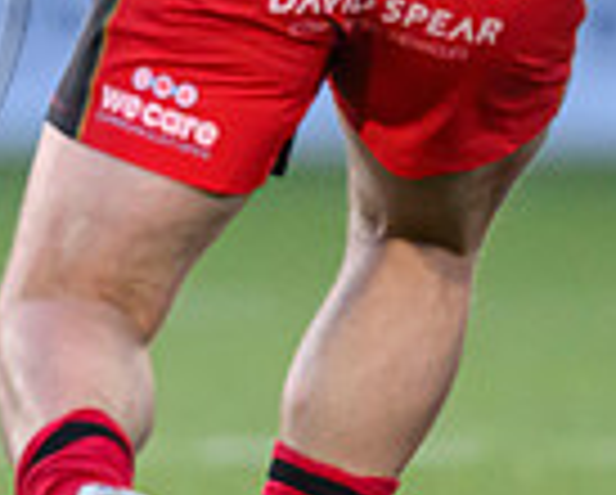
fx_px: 59865
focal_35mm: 3279
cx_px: -458
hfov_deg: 0.6
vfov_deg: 0.5
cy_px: 250
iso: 4000
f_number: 4
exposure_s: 1/1250
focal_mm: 560
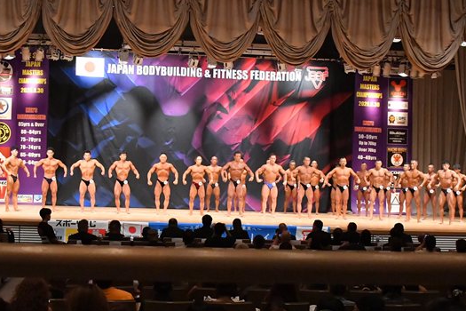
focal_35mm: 62
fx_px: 802
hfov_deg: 32.3
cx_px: 205
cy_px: 157
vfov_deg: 21.9
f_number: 5.6
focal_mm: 28
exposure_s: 1/400
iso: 11400
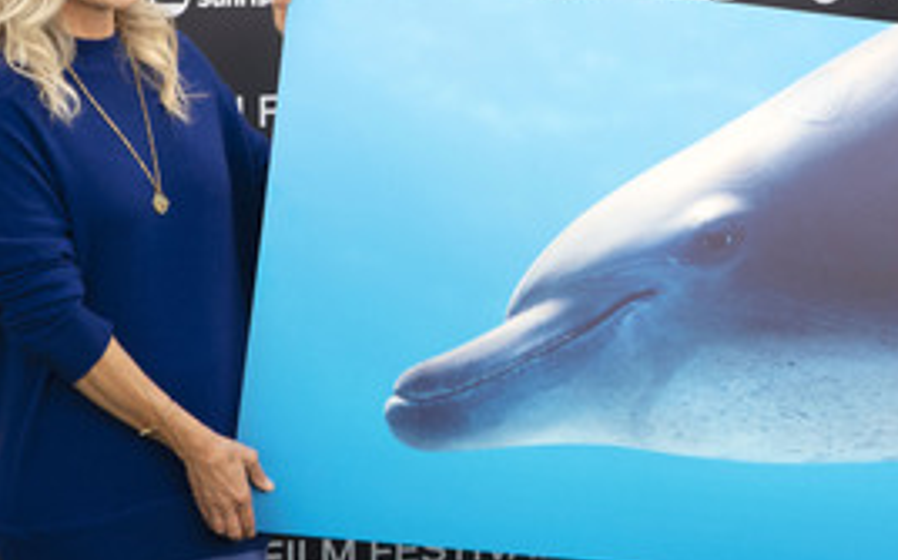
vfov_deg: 9.5
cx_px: 615
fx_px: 3350
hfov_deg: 15.2
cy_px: 129
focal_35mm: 137
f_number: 4.5
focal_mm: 70
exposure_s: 1/200
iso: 400
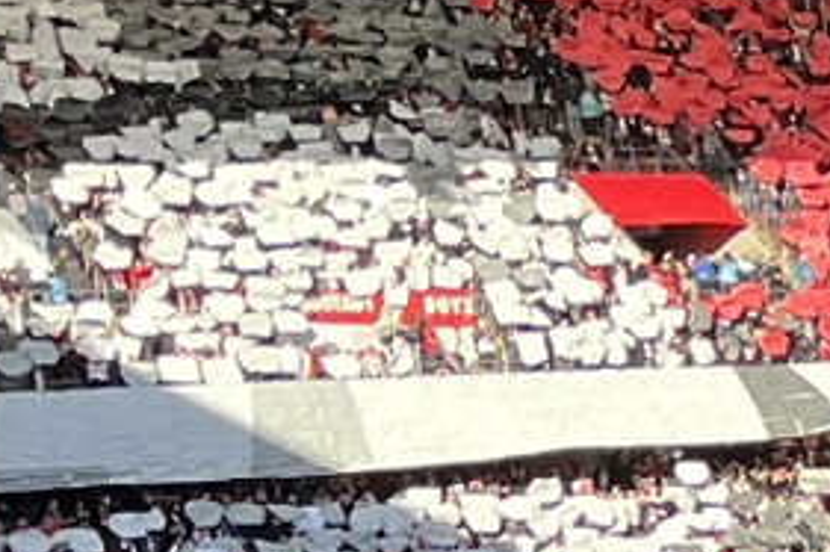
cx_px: 2747
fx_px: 4539
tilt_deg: -9.5
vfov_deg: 6.7
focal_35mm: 197
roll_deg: +1.2
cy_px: 1210
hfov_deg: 8.3
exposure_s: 1/793
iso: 50
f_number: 1.6
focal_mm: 5.1
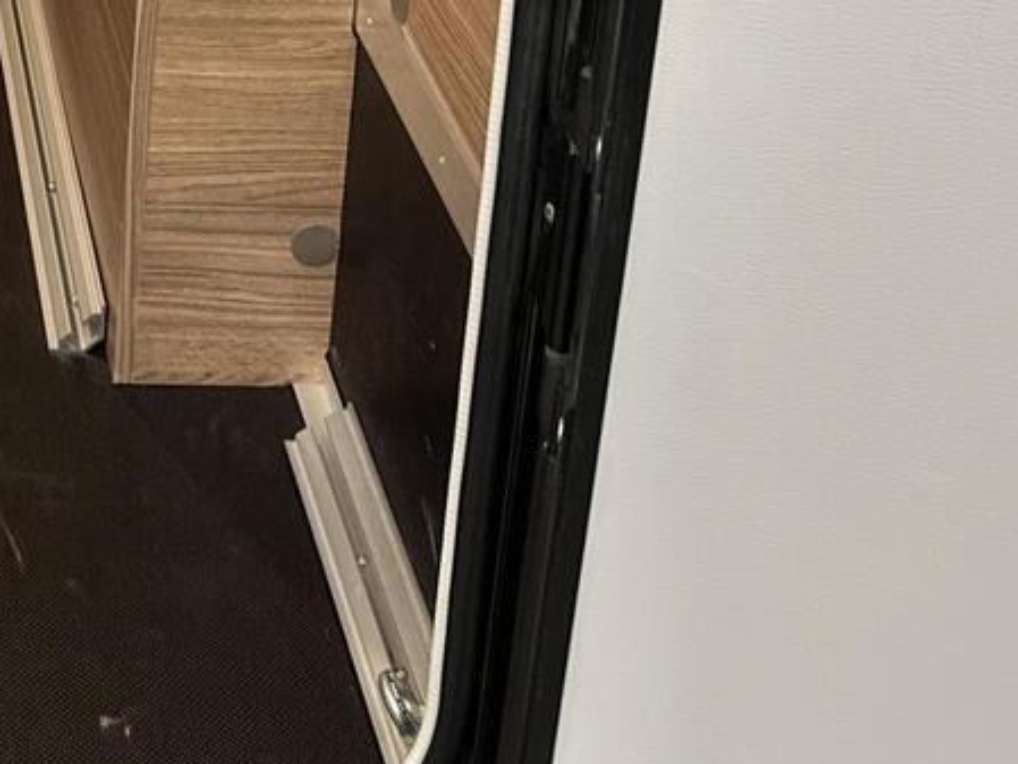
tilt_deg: -16.1
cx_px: -161
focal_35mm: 77
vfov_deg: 17.0
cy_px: -444
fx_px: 2265
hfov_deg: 23.4
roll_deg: -0.6
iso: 250
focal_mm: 6.86
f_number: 1.78
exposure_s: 1/50
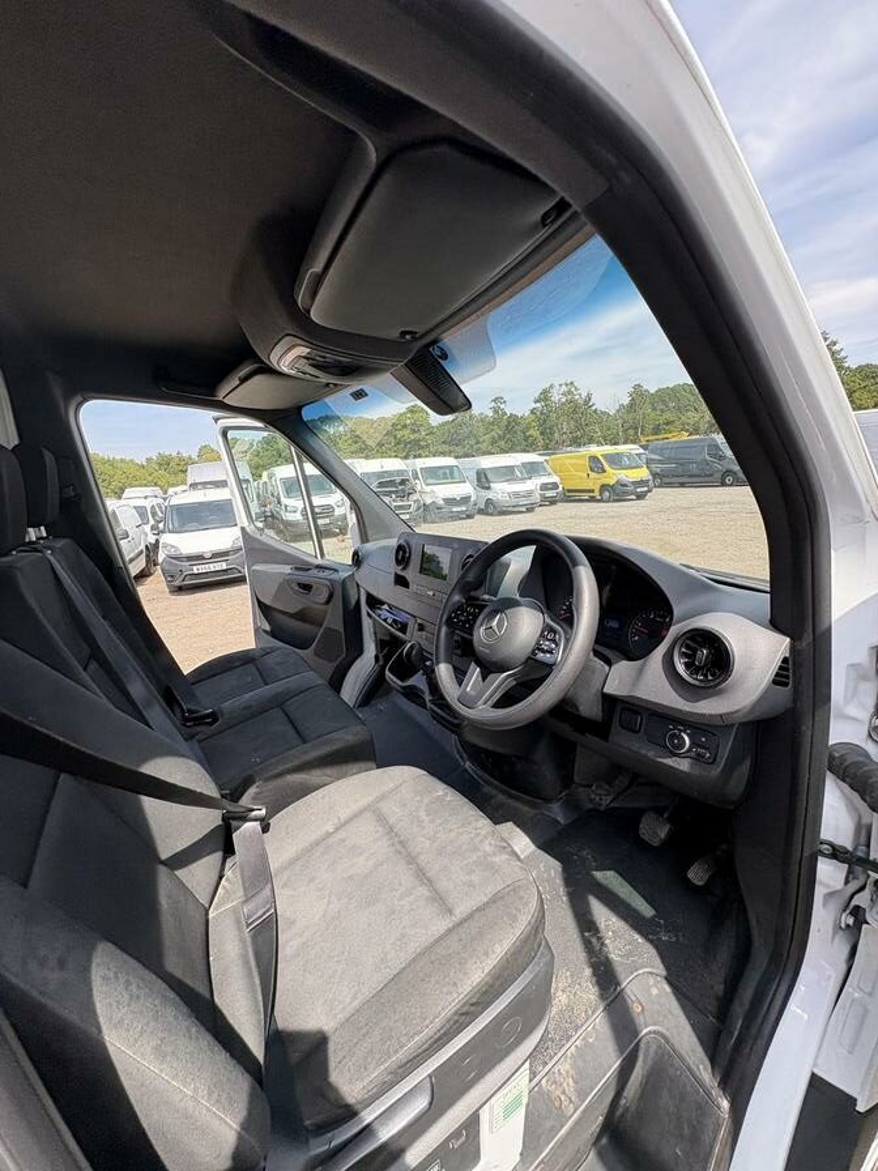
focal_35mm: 14
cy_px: 586
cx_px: 439
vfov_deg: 102.1
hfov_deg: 85.7
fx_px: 473
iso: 40
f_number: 2.2
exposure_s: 1/394
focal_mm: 2.22
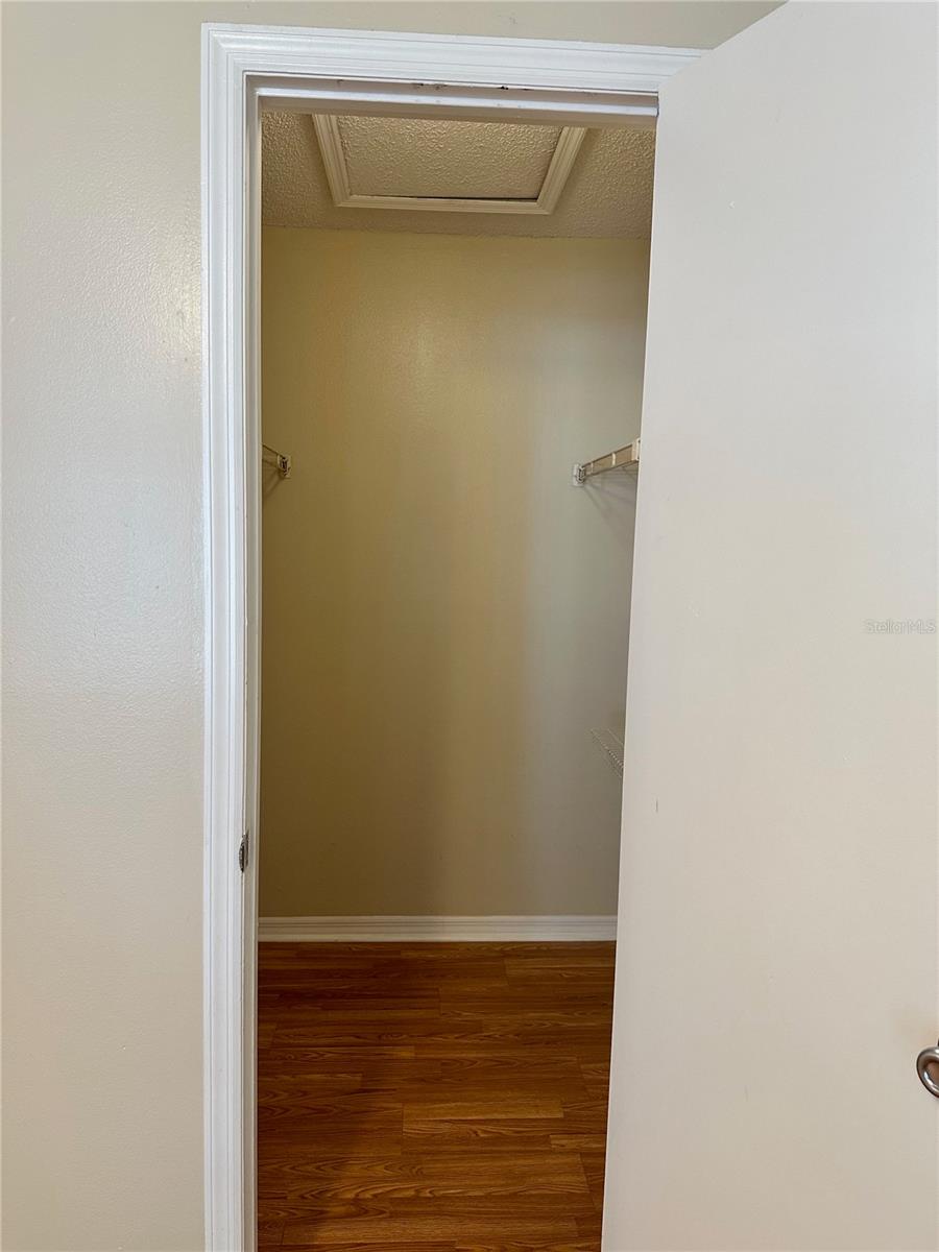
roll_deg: -1.4
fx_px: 868
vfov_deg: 71.6
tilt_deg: -6.2
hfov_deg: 56.8
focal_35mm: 24
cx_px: 470
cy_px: 626
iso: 200
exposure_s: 1/60
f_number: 1.78
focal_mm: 6.86
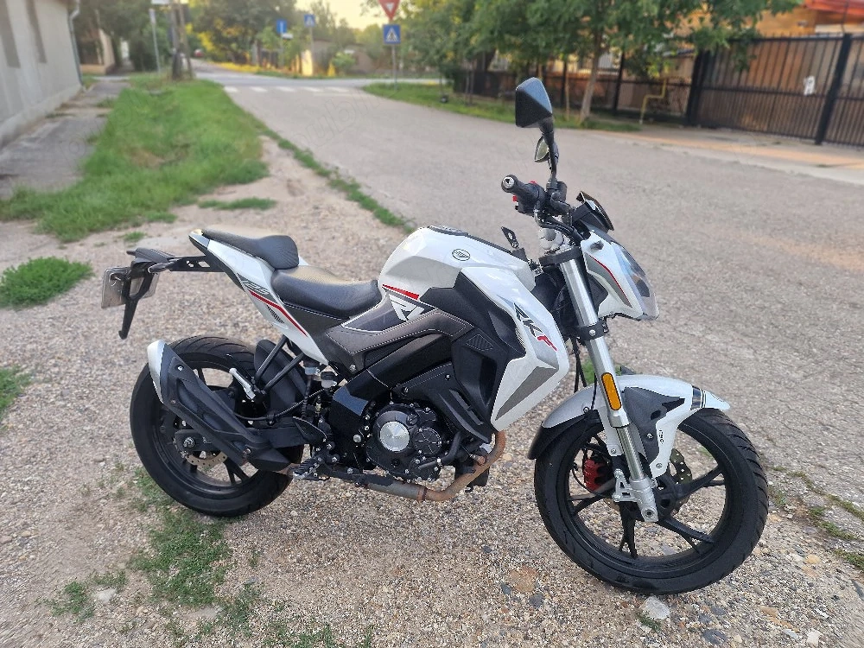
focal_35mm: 23
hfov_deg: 73.9
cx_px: 432
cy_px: 324
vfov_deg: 58.9
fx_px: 574
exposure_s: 1/100
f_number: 1.8
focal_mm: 6.4
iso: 50
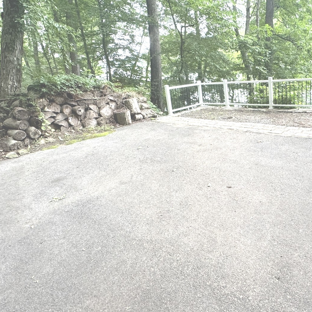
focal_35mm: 24
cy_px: 139
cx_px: 222
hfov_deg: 62.4
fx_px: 245
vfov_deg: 64.9
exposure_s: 1/99
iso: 160
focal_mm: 2.22
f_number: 2.2
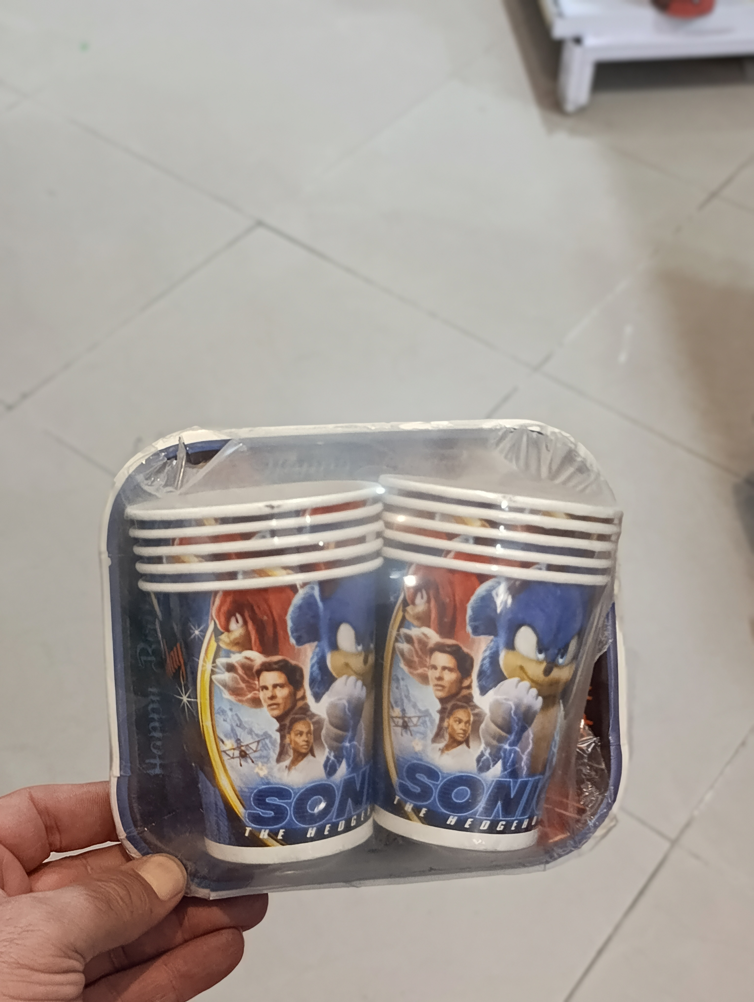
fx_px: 1333
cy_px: 501
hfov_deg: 31.6
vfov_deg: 41.2
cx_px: 377
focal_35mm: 46
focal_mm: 6.14
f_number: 1.6
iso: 1000
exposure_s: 1/33.3
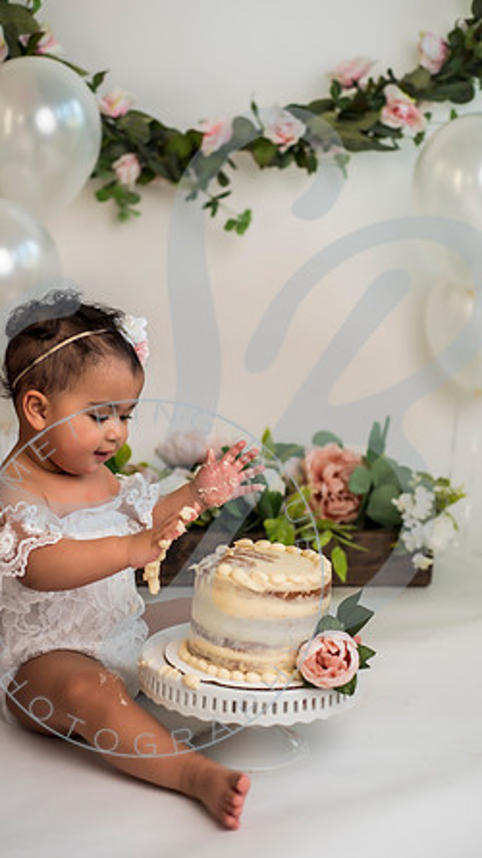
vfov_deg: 39.2
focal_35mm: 53
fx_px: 1205
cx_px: 231
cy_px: 432
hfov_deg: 22.6
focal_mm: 50
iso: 100
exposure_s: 1/200
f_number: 2.8
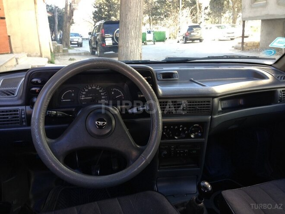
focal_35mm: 33
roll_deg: +3.4
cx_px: 142
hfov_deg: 55.4
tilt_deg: -16.4
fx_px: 272
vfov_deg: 42.9
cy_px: 107
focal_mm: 4.12
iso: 50
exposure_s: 1/40
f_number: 2.4
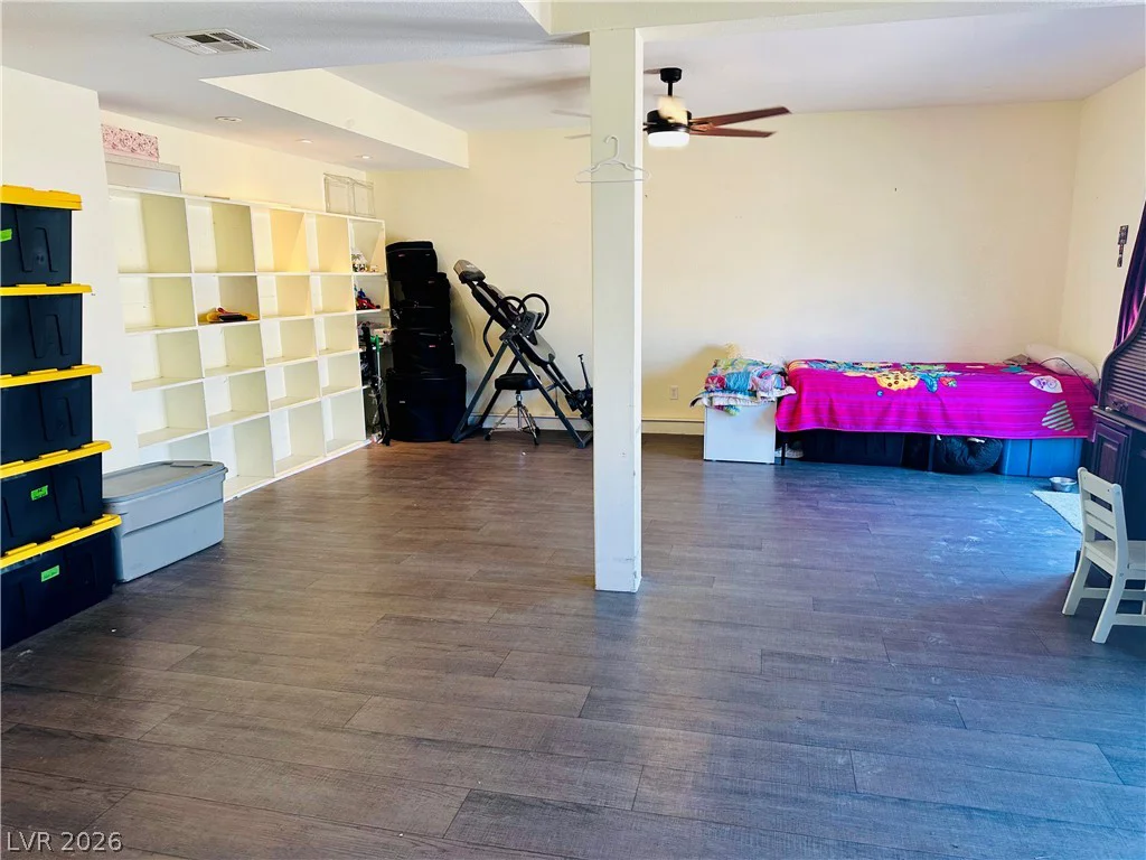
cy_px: 430
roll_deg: +0.6
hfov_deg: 71.6
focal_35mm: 24
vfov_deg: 56.8
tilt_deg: -11.0
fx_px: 795
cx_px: 573
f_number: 1.78
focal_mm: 6.86
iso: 125
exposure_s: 1/60
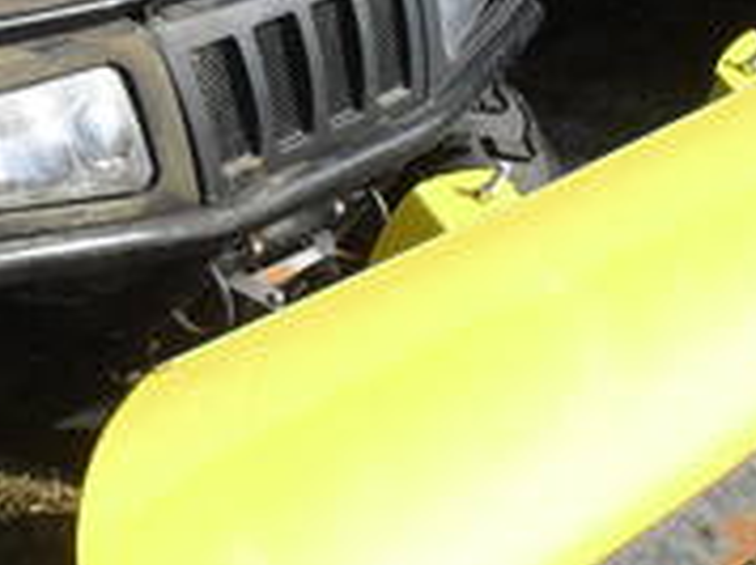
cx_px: 64
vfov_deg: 13.8
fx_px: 2334
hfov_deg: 18.1
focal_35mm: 107
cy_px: 174
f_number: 8.4
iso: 100
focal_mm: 6.3
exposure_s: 1/125
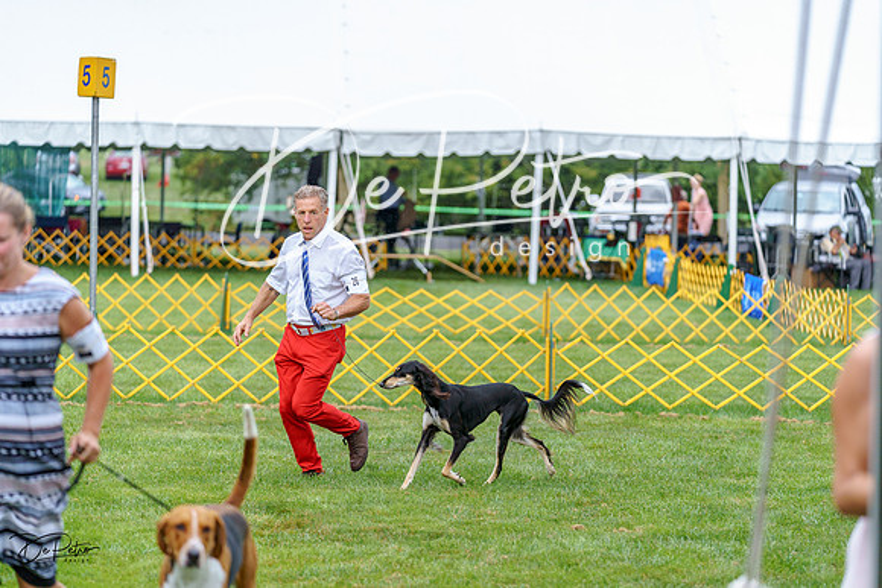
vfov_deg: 11.5
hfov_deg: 17.2
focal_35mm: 119
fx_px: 2916
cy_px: 294
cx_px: 441
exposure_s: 1/640
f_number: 2.8
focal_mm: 119
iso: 400
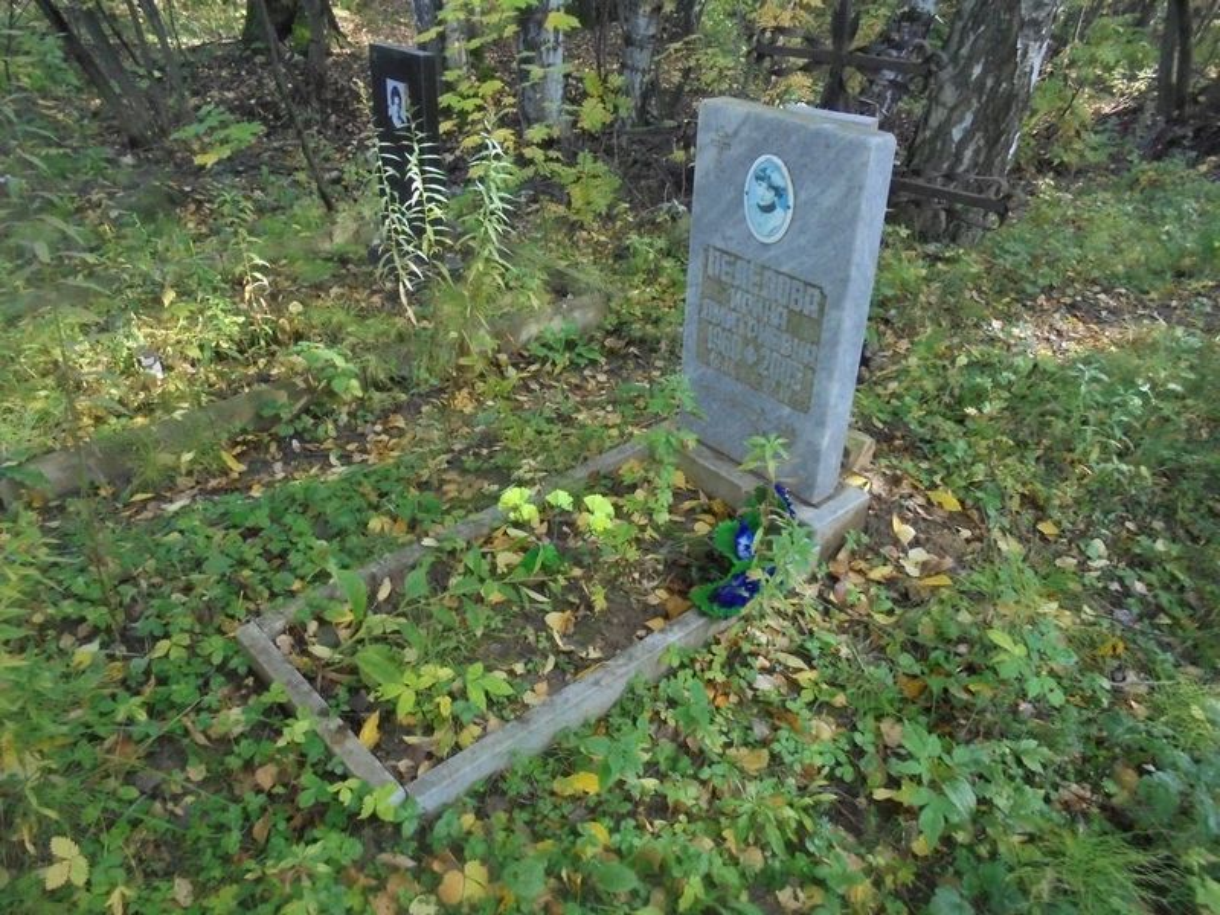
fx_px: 916
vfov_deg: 53.1
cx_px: 610
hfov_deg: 67.3
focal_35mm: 26
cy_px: 458
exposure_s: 1/125
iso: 400
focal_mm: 4.6
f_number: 3.5
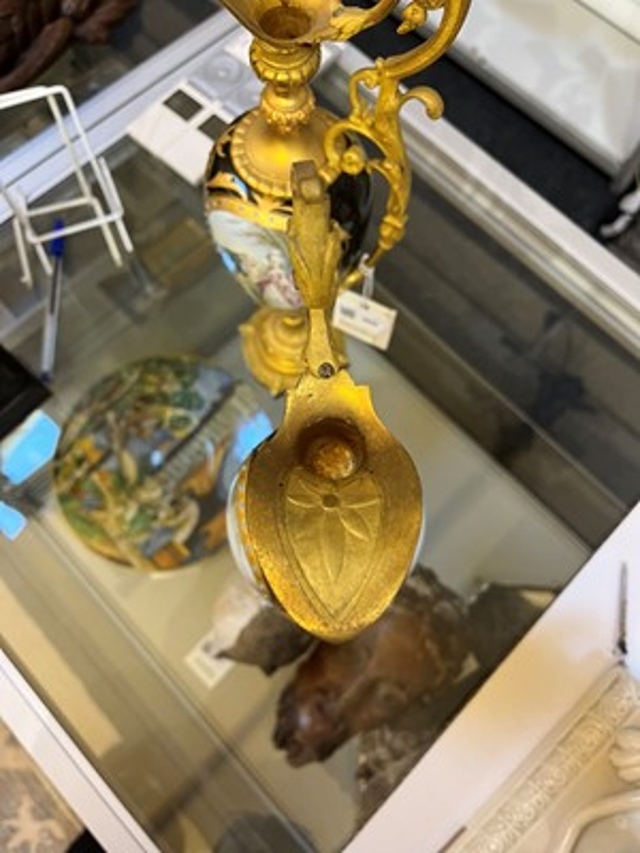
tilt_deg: -71.5
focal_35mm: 26
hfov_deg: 53.1
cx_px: 320
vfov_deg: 67.3
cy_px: 426
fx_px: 641
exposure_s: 1/50
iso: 200
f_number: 1.6
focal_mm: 5.1
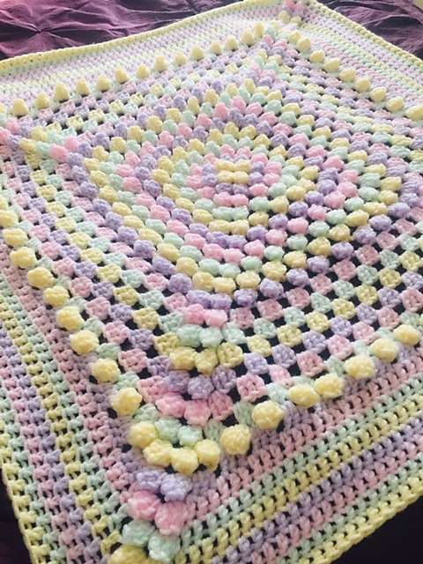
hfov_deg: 48.2
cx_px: 212
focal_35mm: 29
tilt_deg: -51.9
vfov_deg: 61.7
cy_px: 282
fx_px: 472
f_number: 2.2
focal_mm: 4.15
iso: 125
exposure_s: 1/33
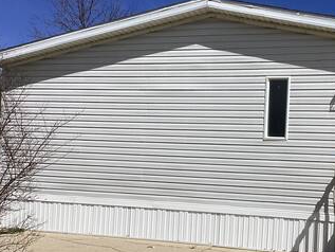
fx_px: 484
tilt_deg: +0.8
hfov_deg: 37.6
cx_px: 230
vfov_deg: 29.0
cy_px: 162
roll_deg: -2.2
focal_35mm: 50
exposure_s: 1/3546
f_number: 2.4
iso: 25
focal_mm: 3.3
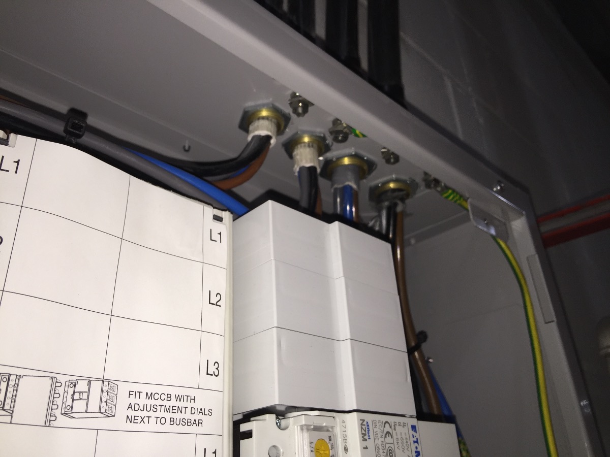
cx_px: 305
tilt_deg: +26.1
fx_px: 511
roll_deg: +4.7
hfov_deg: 61.7
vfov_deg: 48.2
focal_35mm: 29
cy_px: 228
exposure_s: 1/95
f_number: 2.2
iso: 32
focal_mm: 4.15
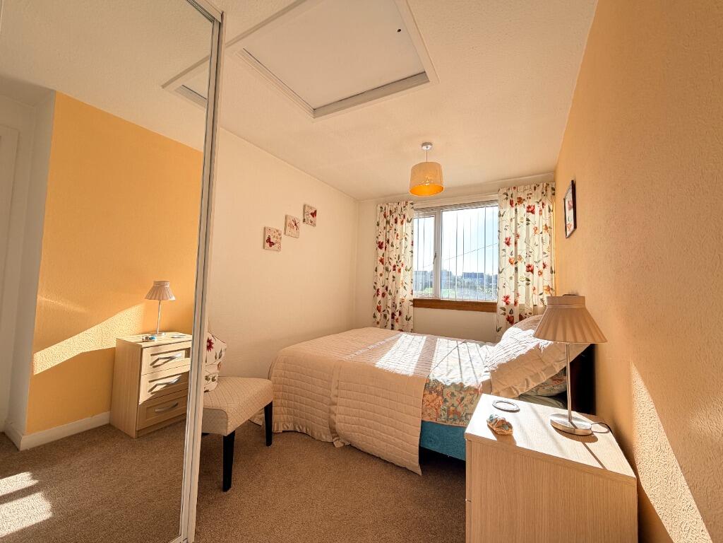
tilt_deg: +4.0
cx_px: 362
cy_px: 272
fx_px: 292
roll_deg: -1.5
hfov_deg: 102.1
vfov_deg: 85.7
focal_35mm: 14
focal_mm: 2.22
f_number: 2.2
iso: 40
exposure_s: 1/166
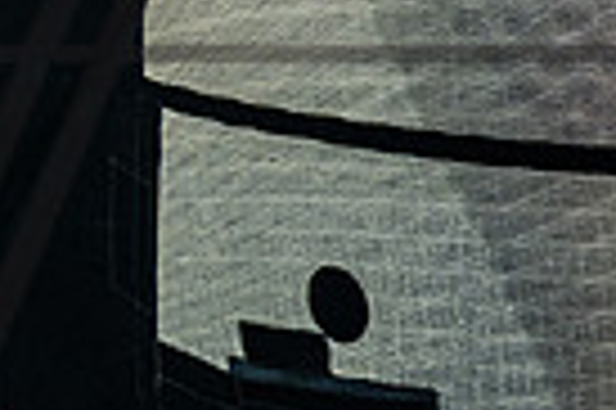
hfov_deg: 1.8
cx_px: -881
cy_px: -70
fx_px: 19449
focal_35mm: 1138
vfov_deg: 1.2
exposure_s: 1/800
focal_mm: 200
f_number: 6.3
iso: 250
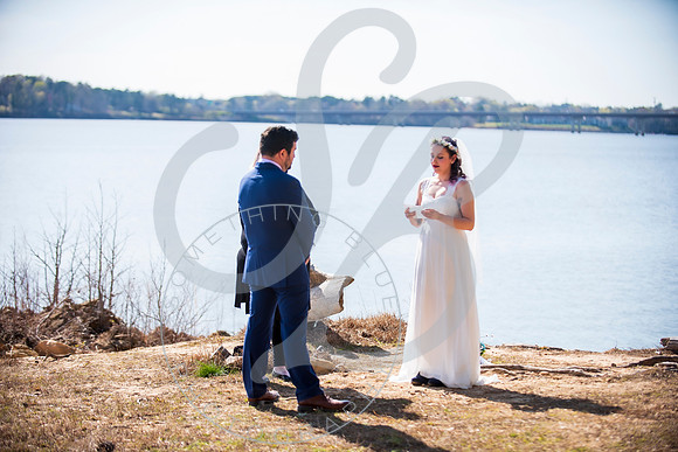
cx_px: 339
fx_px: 1695
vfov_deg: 15.2
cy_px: 226
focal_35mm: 90
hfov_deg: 22.6
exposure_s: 1/800
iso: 100
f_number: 2.8
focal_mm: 90
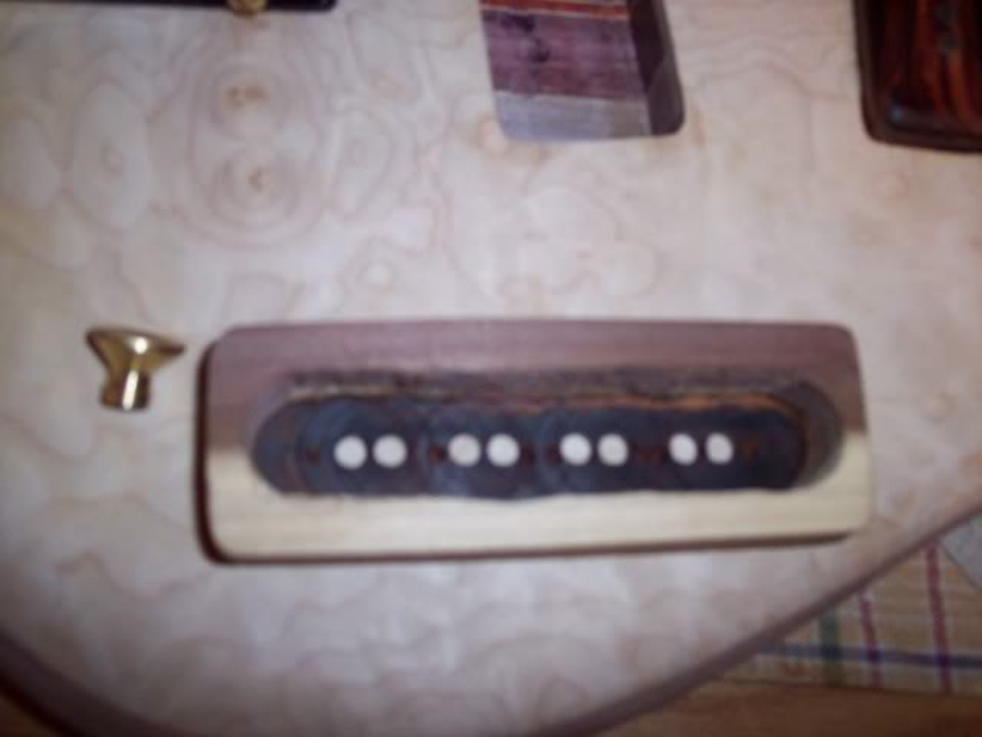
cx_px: 491
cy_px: 368
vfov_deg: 37.7
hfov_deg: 49.0
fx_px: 1078
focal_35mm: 38
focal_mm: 8
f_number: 2.8
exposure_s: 1/30
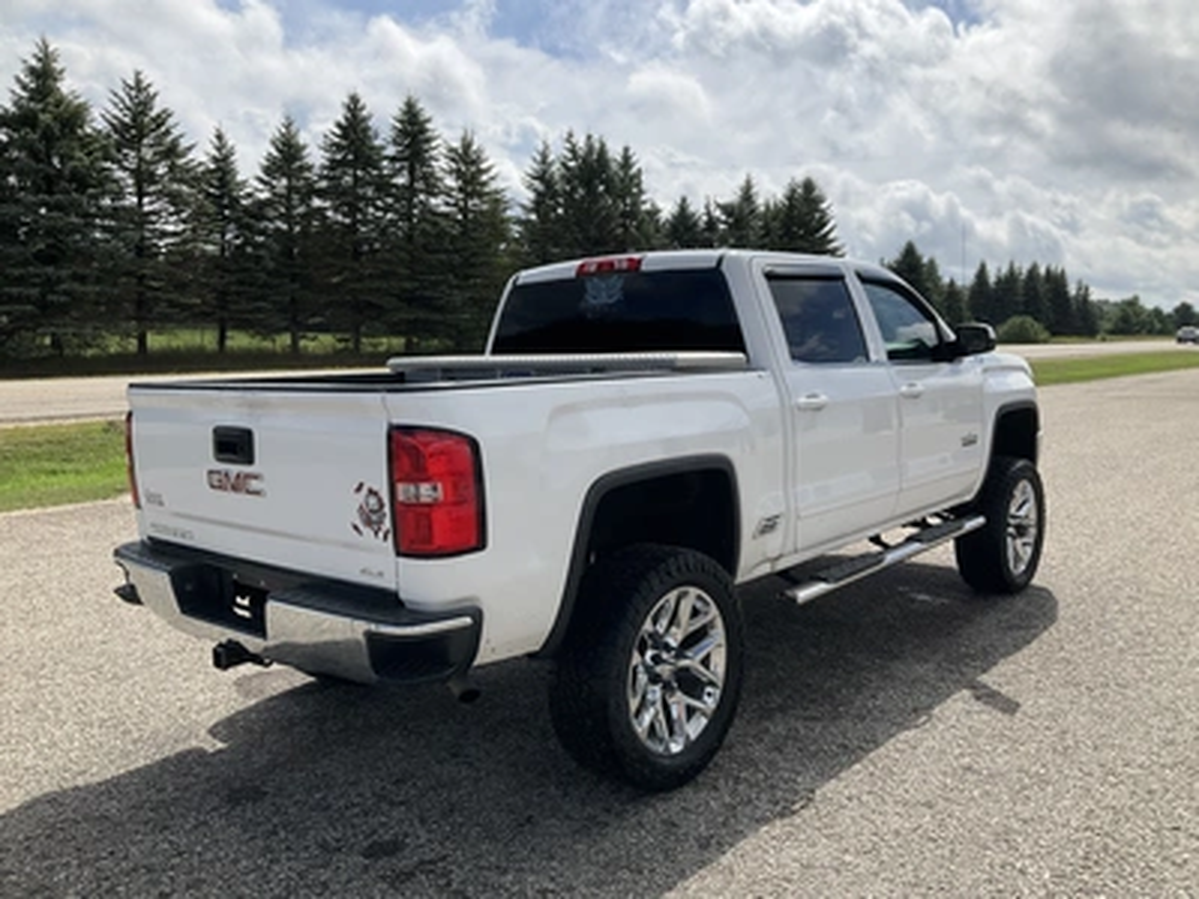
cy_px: 450
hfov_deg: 61.7
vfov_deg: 48.2
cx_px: 600
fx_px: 1004
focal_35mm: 29
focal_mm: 3
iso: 25
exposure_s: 1/3125
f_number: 1.8
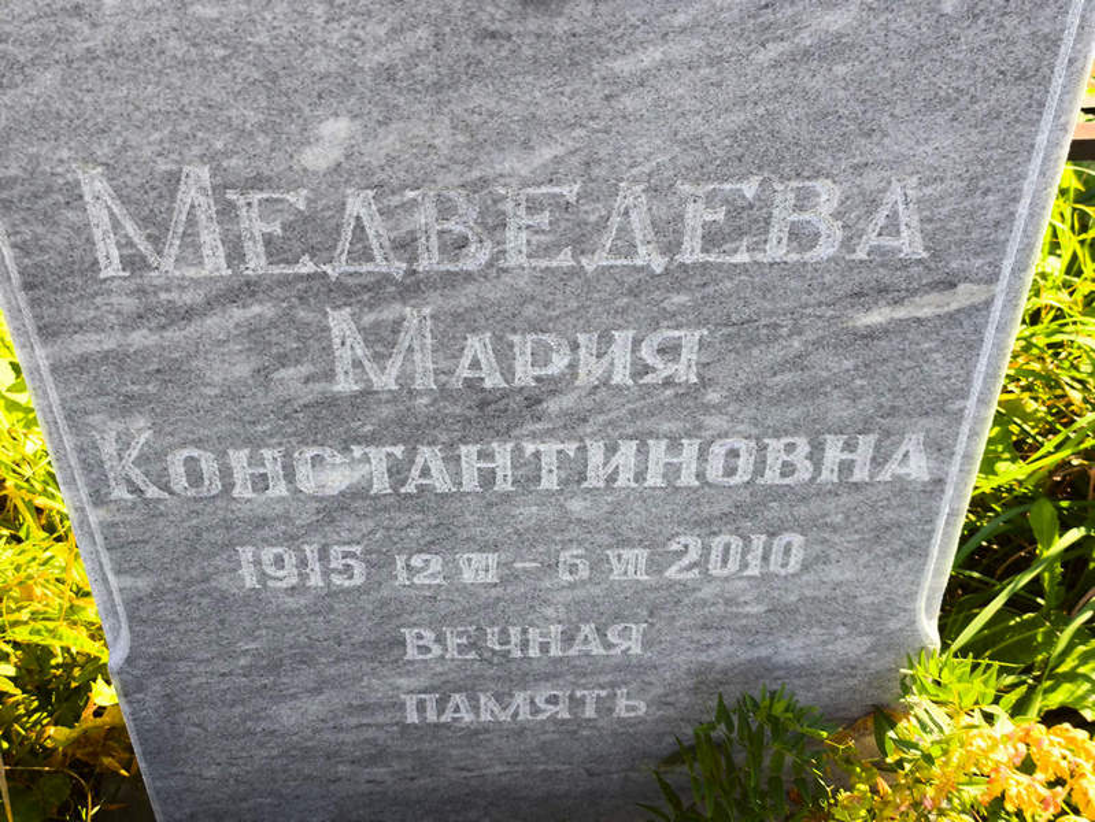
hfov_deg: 38.2
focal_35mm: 50
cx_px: 548
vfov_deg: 29.1
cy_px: 411
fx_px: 1582
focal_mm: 4.71
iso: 50
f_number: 1.7
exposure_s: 1/280
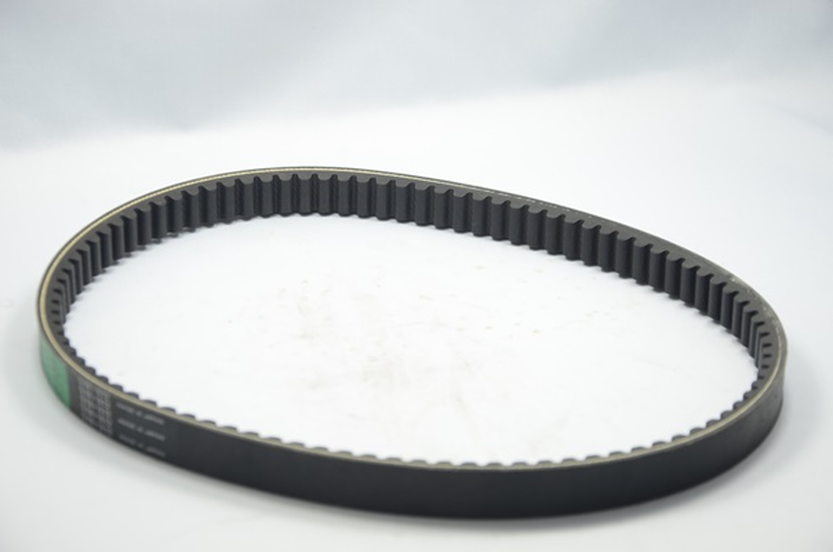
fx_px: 2286
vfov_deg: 13.8
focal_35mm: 99
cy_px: 276
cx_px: 416
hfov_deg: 20.7
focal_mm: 66
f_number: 7.1
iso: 200
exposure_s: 1/40
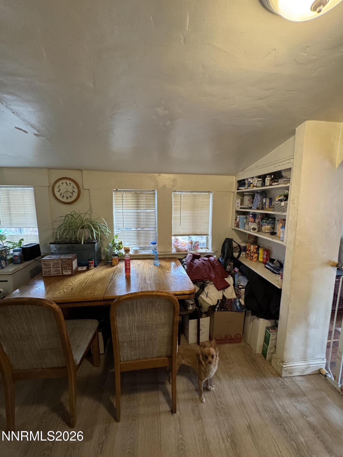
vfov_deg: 102.1
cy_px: 228
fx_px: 185
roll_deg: -1.0
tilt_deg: -9.1
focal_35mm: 14
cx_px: 172
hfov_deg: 85.7
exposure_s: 1/60
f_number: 2.2
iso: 320
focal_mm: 2.22
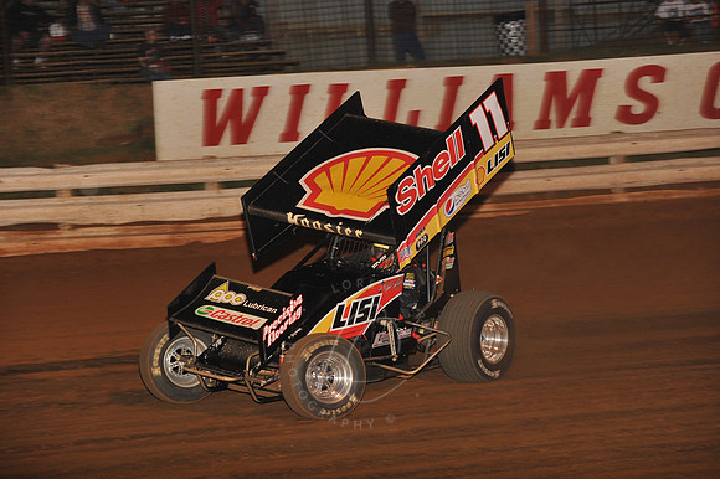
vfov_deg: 10.1
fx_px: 2698
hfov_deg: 15.2
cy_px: 240
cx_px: 360
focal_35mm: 135
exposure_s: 1/320
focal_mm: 135
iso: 1000
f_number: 6.3
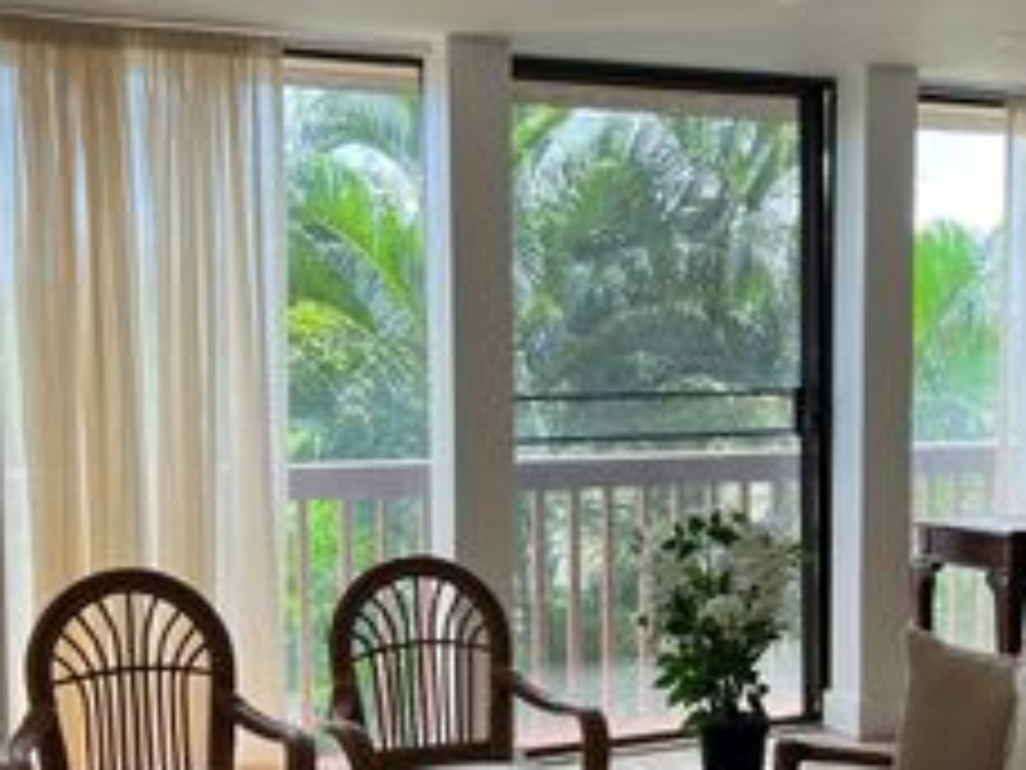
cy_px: 480
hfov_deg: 33.6
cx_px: 634
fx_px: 1689
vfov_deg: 25.6
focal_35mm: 57
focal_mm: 5.7
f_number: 1.5
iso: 50
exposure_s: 1/466
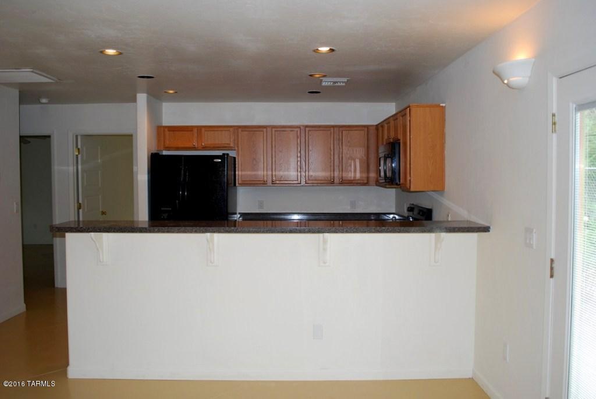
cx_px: 298
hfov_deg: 61.9
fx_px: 497
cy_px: 200
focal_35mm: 30
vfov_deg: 43.7
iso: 200
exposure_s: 1/60
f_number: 3.8
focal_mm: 20
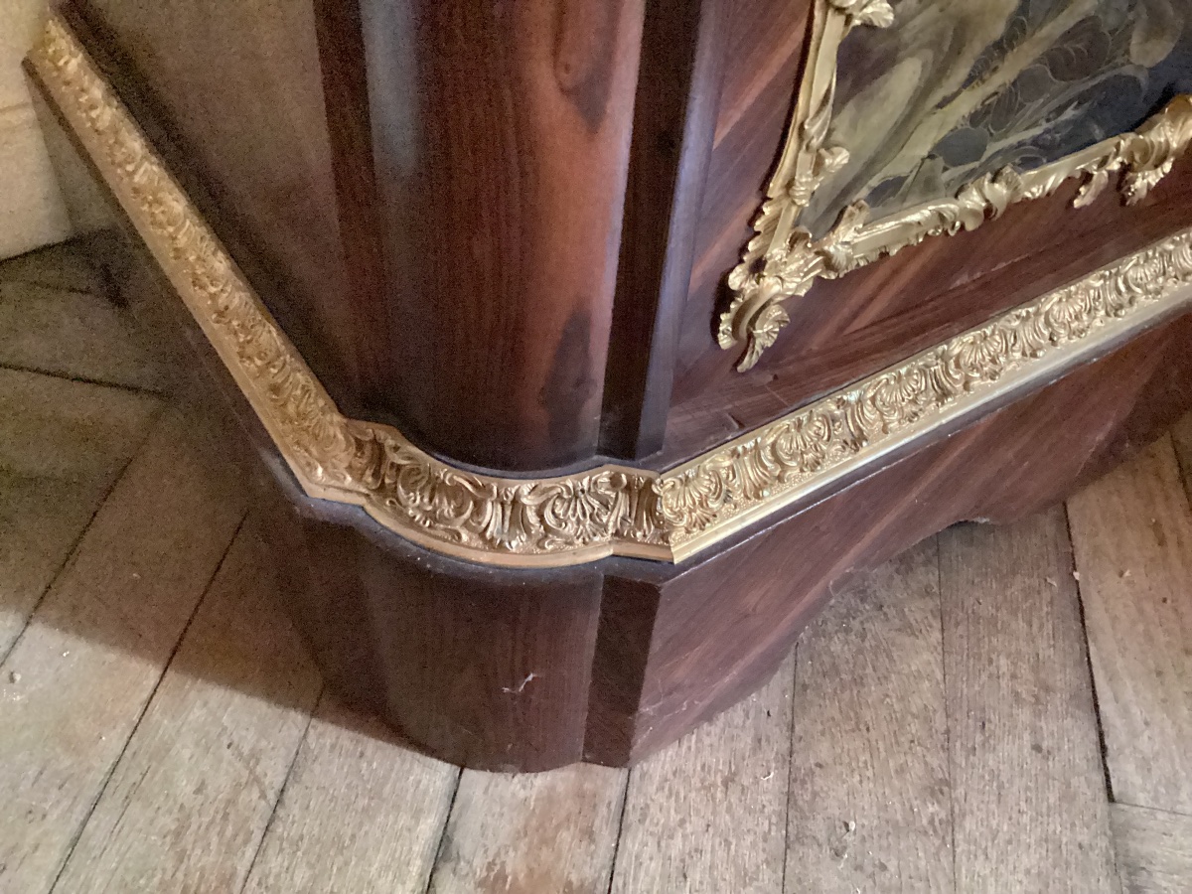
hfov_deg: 58.4
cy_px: 447
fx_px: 1067
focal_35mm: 31
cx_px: 596
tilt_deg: -46.3
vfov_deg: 45.4
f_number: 2.4
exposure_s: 1/17
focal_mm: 3.3
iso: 800
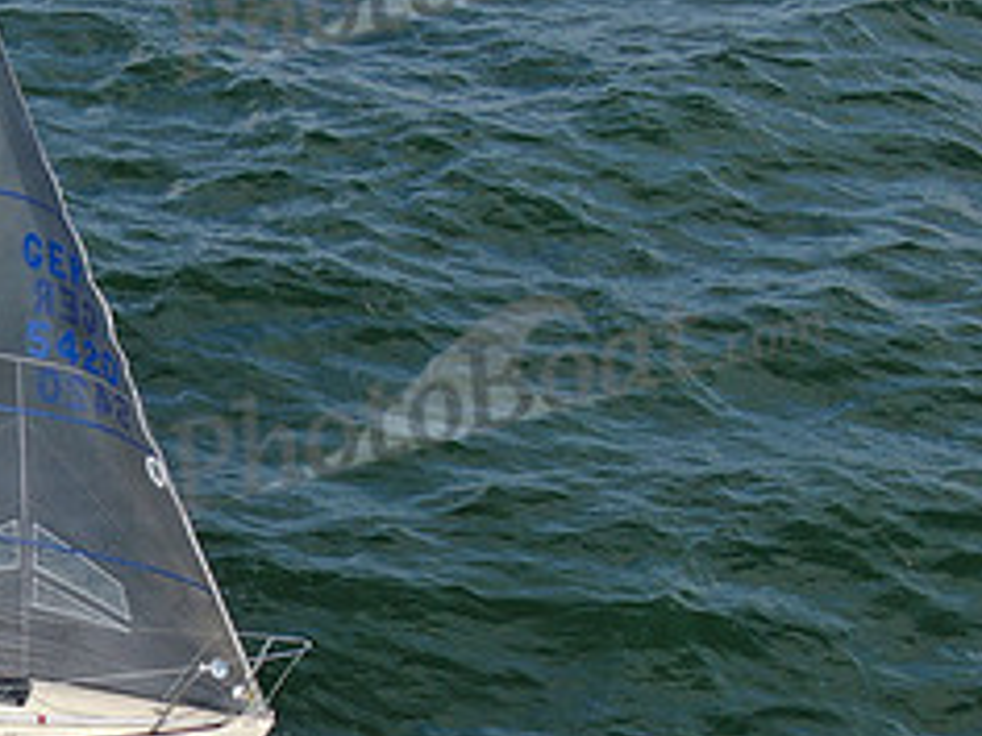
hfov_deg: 16.2
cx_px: -71
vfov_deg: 12.4
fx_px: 3347
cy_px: 701
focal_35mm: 118
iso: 100
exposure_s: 1/800
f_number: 3.8
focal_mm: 8.6
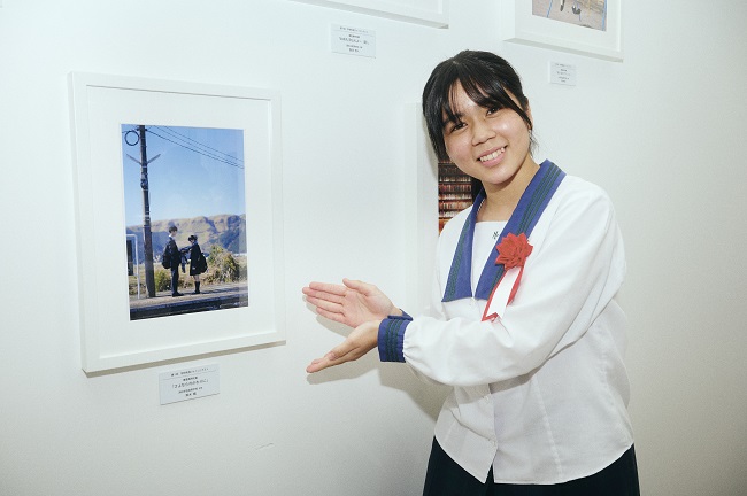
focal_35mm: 32
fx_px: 653
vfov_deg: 41.6
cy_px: 248
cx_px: 374
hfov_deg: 59.5
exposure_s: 1/200
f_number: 8
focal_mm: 31.5
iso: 250
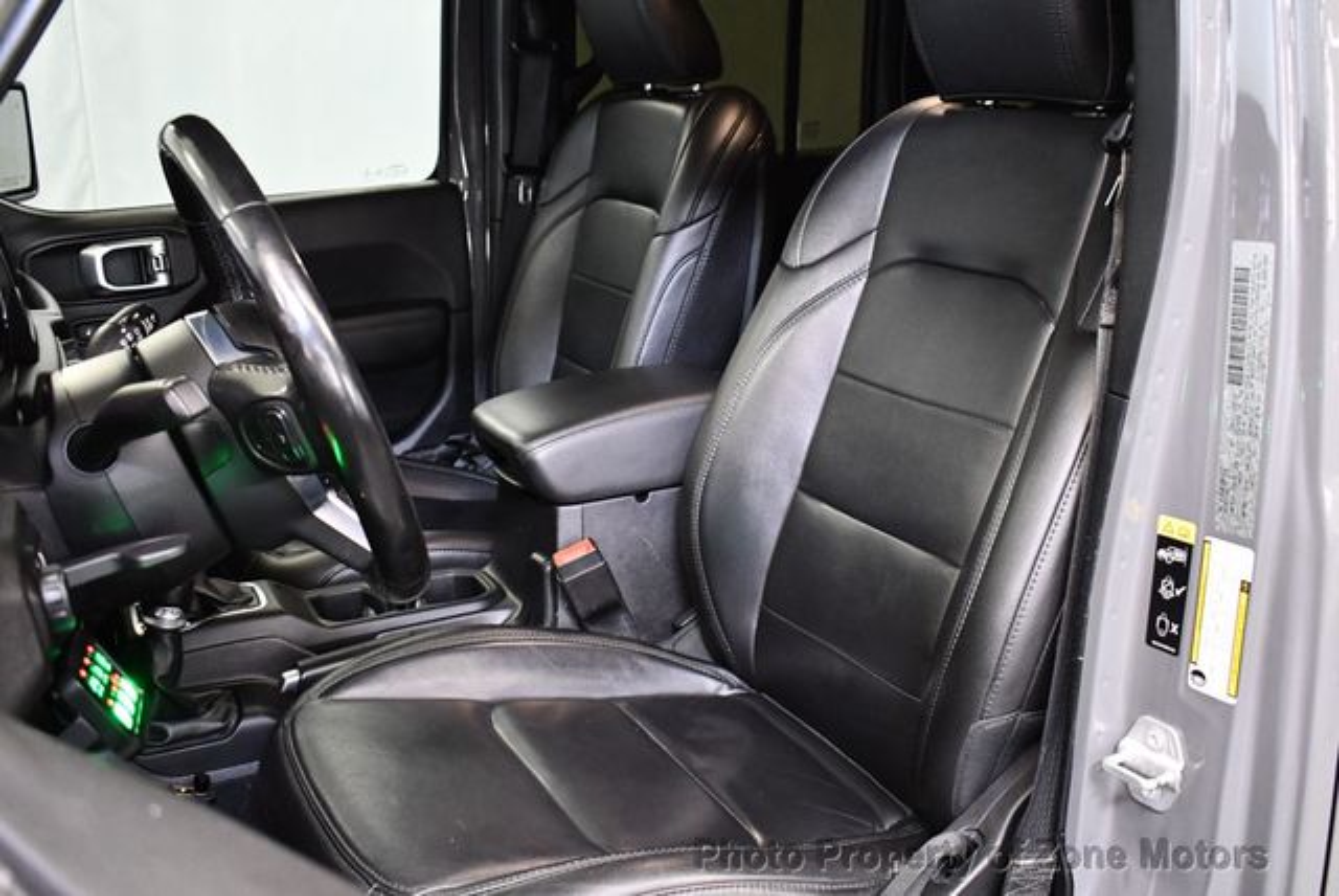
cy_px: 448
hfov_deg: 53.1
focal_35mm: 36
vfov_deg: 36.9
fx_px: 1340
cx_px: 670
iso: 3200
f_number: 3.5
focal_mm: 18
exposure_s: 1/80
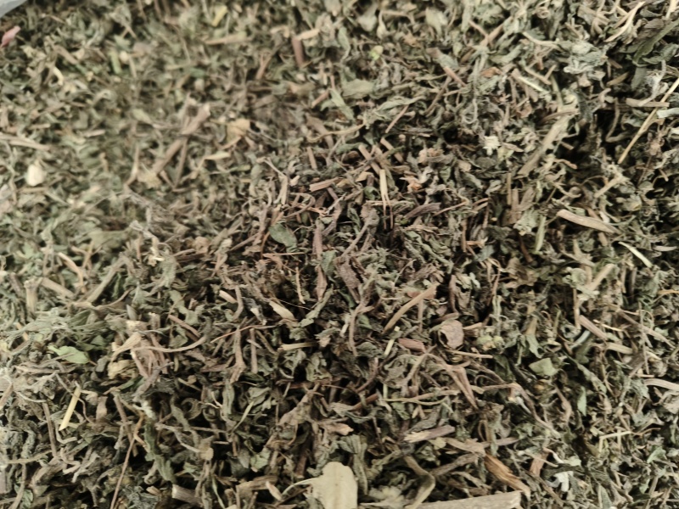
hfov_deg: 73.9
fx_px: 451
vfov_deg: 58.9
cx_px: 340
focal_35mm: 23
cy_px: 254
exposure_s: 1/100
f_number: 1.88
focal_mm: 5.6
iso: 476
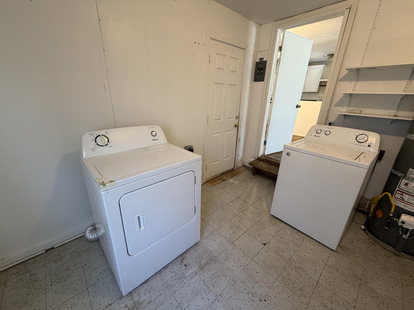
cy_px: 155
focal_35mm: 14
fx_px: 167
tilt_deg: -19.5
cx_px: 207
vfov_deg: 85.7
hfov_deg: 102.1
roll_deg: -1.9
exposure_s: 1/60
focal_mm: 2.22
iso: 250
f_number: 2.2
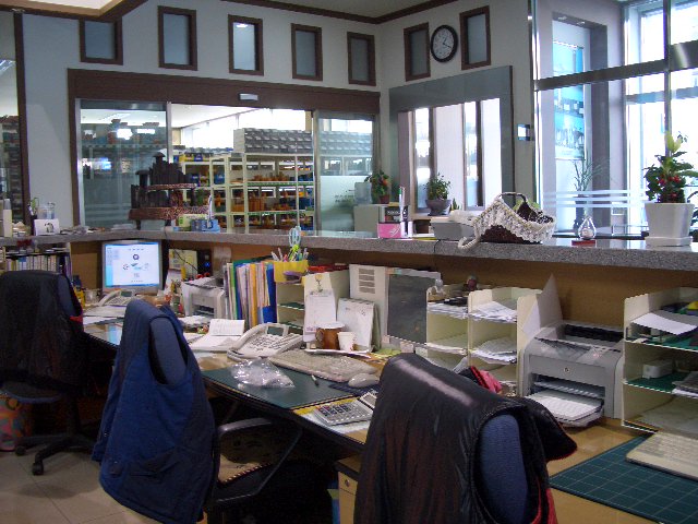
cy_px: 262
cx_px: 349
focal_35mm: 35
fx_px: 706
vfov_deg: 40.7
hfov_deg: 52.6
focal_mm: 5.8
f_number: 2.6
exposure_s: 1/25
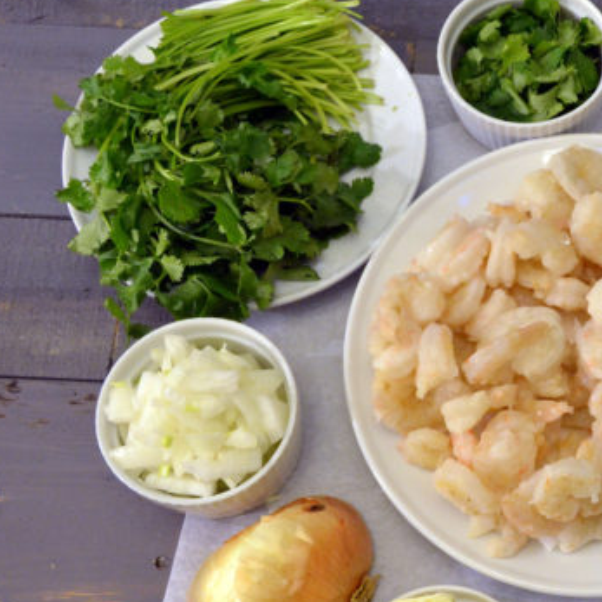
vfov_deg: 27.6
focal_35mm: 62
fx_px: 1220
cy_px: 388
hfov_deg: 26.1
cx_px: 616
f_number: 7.1
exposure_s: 1/30
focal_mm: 22
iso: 2000
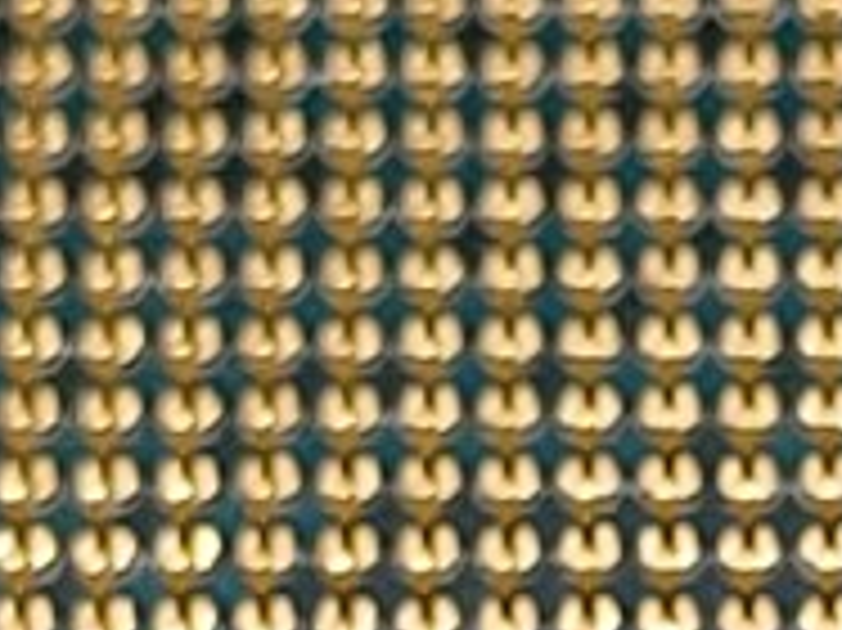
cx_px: 1076
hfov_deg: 4.9
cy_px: 1512
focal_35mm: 401
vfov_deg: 3.6
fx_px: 9748
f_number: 1.8
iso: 50
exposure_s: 1/157
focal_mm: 4.36
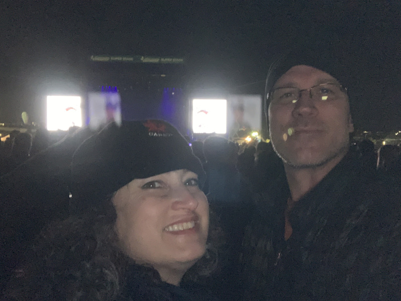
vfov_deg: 44.2
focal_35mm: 32
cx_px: 200
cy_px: 150
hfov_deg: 56.8
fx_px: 371
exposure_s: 1/18
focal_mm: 2.87
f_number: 2.2
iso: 640
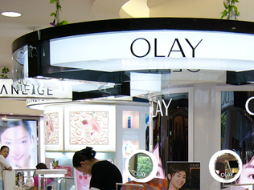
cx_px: 207
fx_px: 514
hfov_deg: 27.2
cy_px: 182
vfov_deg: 20.5
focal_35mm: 70
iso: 100
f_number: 2.8
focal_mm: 5.8
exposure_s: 1/50
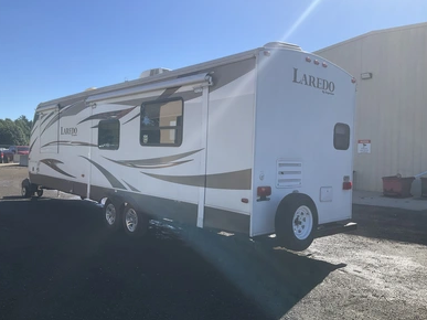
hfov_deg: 60.0
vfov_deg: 46.8
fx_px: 370
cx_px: 213
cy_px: 163
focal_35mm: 30
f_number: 1.8
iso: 25
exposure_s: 1/1577
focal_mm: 3
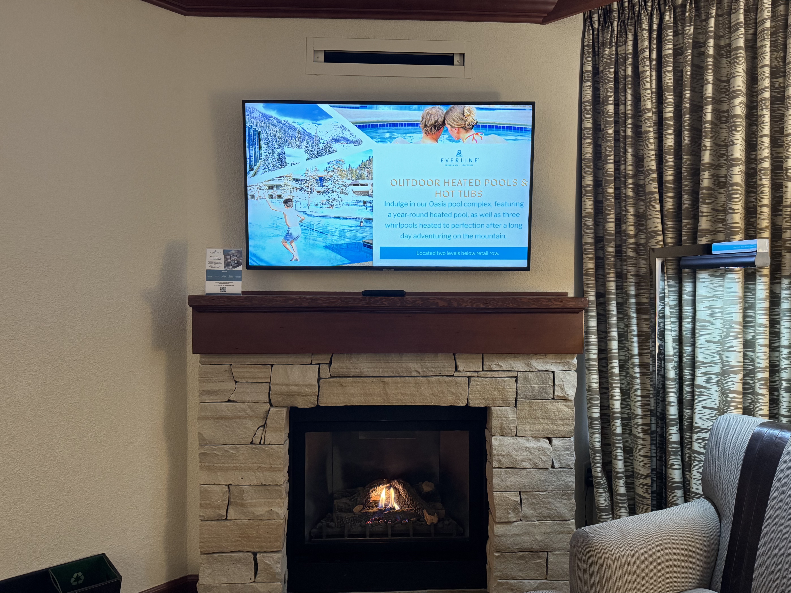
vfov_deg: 56.8
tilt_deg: -1.6
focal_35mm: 24
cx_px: 396
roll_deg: +0.8
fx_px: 548
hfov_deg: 71.6
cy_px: 296
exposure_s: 1/60
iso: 320
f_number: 1.78
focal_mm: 6.76
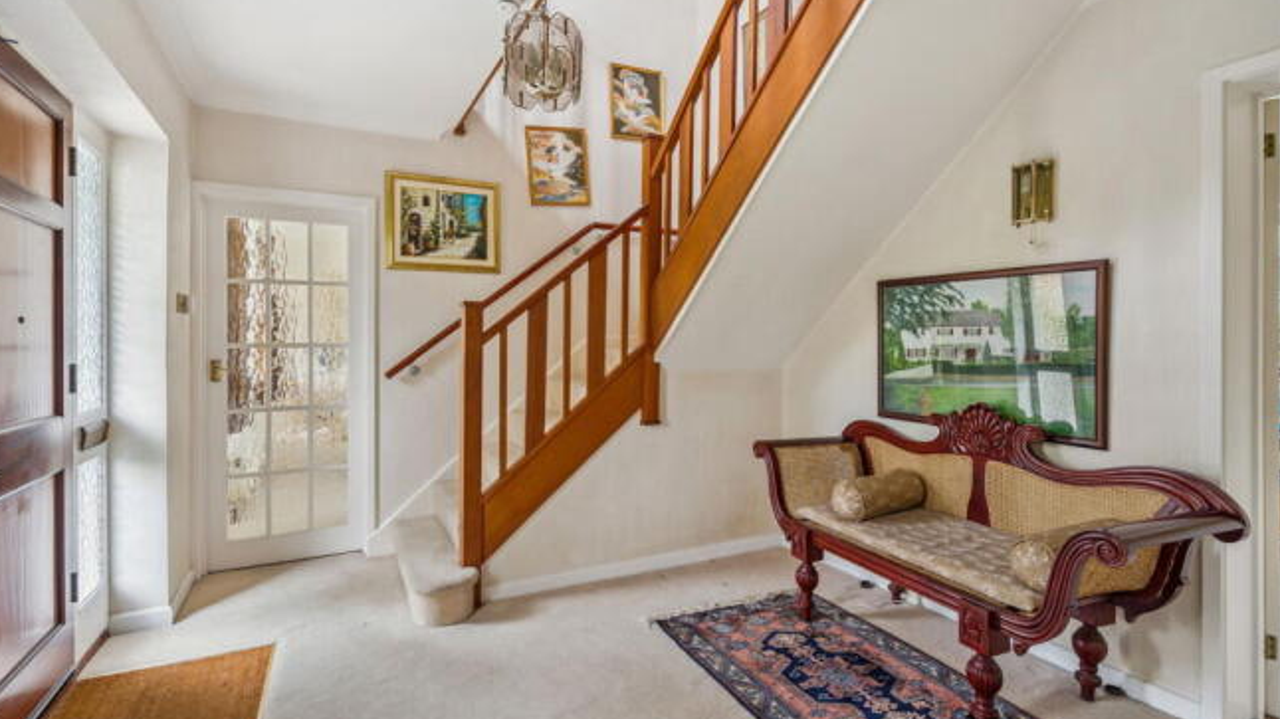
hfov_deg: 95.9
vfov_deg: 63.8
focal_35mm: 17
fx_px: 577
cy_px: 342
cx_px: 635
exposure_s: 2
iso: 320
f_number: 4
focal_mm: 16
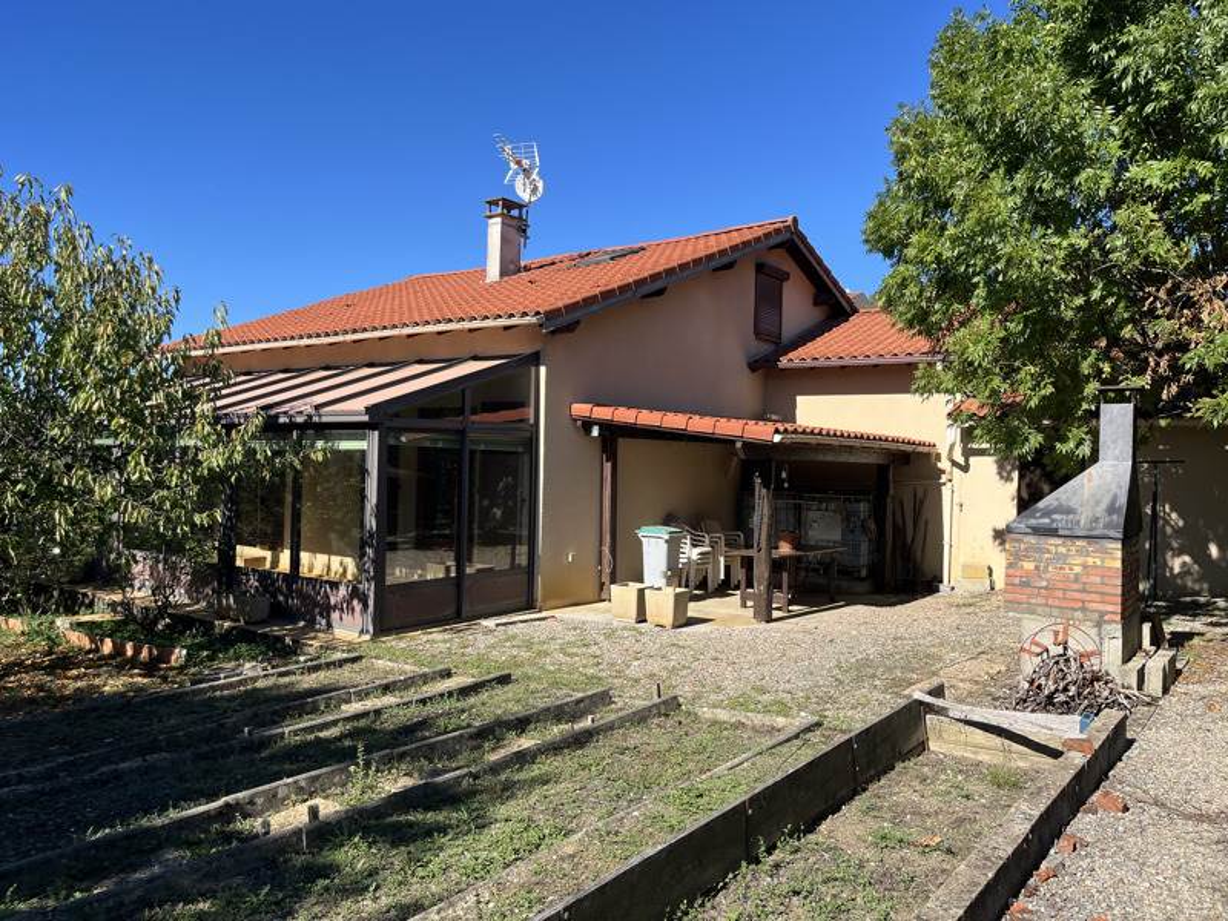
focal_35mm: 26
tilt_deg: -0.3
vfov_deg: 53.1
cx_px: 614
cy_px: 460
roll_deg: -0.9
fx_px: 922
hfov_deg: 67.3
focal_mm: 5.1
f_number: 1.6
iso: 50
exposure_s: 1/2268
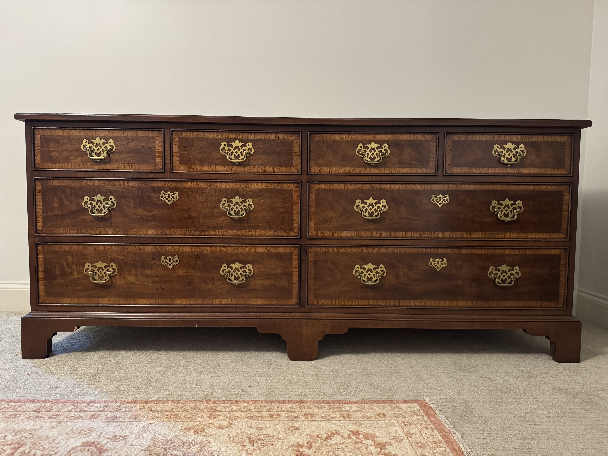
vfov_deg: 56.8
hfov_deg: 71.6
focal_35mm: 24
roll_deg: -0.6
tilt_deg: -4.5
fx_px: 422
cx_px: 304
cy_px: 228
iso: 1000
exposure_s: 1/40
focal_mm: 6.76
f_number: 1.78
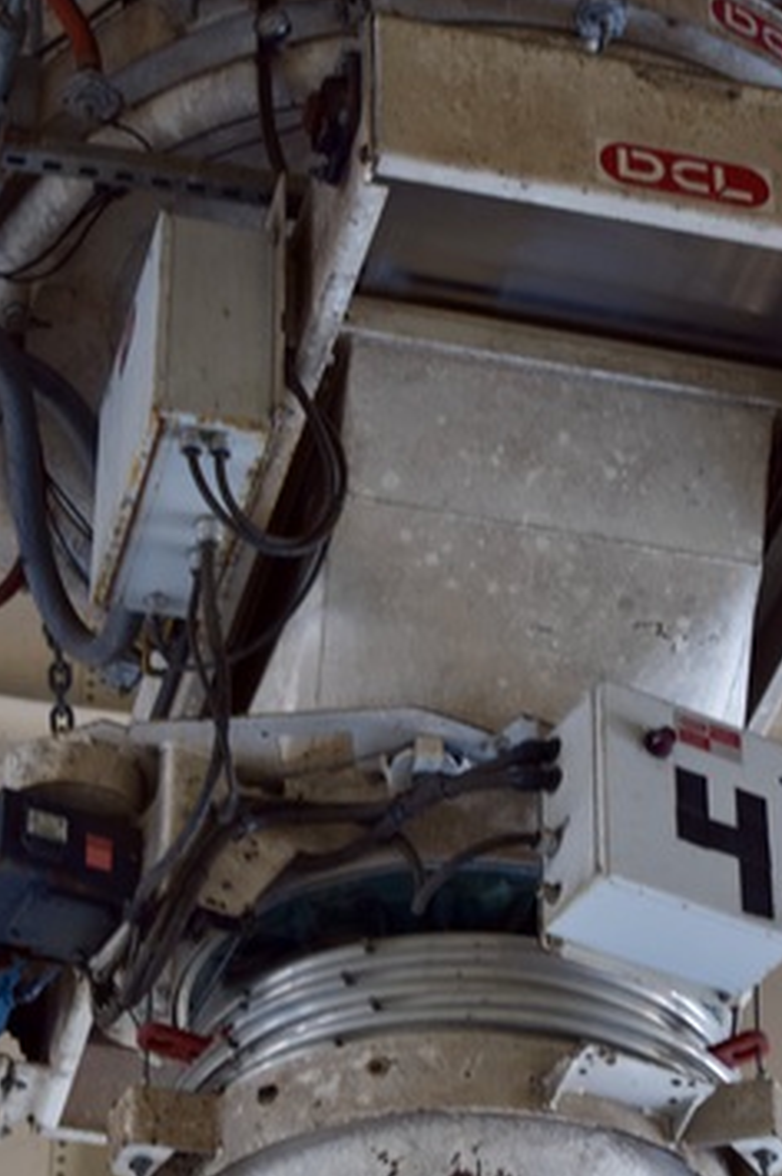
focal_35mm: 112
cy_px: 672
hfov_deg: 12.2
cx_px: 338
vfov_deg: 18.3
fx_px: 3646
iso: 320
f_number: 4
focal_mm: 55
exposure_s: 1/60
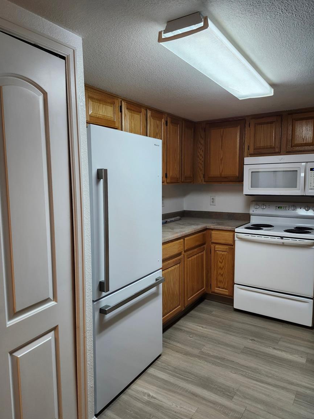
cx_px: 151
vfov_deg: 71.6
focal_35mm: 24
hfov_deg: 56.8
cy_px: 211
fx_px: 290
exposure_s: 1/120
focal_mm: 5.54
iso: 125
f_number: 1.8
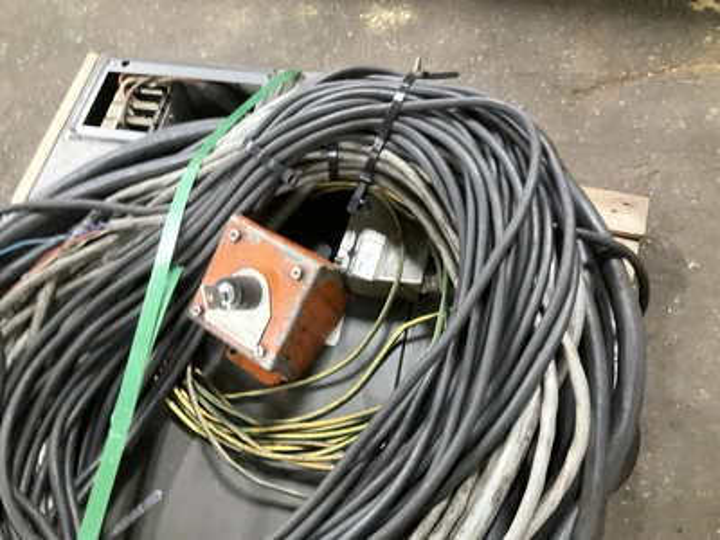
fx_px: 603
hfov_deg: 61.7
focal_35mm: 29
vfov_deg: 48.2
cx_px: 360
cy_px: 270
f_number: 1.8
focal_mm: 3
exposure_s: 1/30
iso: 400
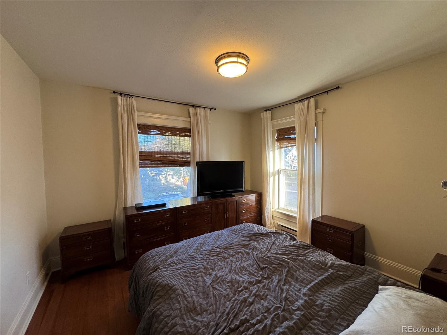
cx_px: 224
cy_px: 168
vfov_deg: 85.7
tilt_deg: -1.1
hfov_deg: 102.1
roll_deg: +1.5
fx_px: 181
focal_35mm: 14
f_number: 2.2
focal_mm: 2.22
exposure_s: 1/120
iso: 250
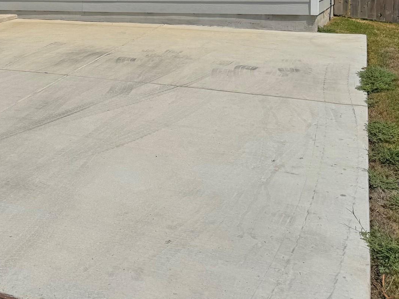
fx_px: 530
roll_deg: +0.8
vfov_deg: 29.8
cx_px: 109
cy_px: 16
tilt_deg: -3.8
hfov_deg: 40.3
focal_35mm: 46
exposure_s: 1/12346
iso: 80
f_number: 1.78
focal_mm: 6.76
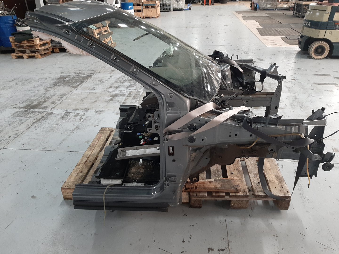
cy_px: 127
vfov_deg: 53.1
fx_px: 255
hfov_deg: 67.3
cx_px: 170
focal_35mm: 26
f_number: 1.7
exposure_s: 1/50
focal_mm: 3.93
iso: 123
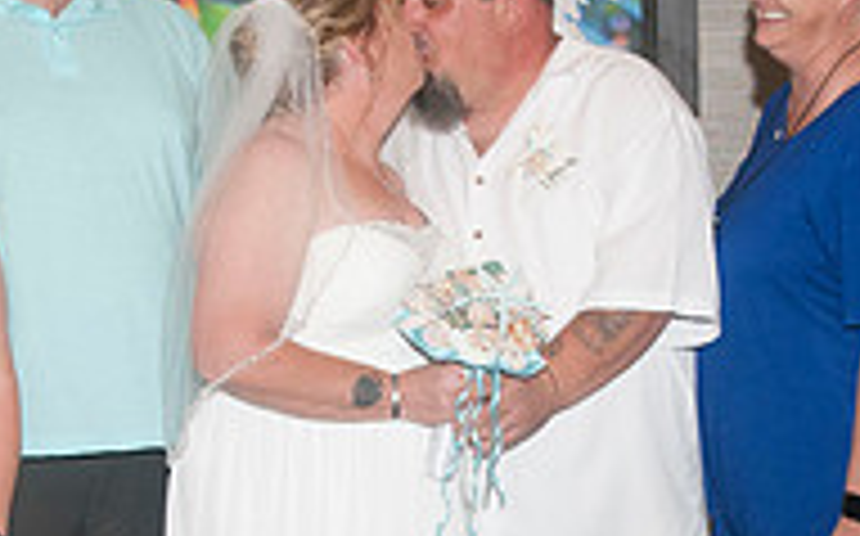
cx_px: 496
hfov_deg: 19.3
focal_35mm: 108
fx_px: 2529
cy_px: 375
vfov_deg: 12.1
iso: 400
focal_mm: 22
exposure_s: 1/60
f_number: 5.6
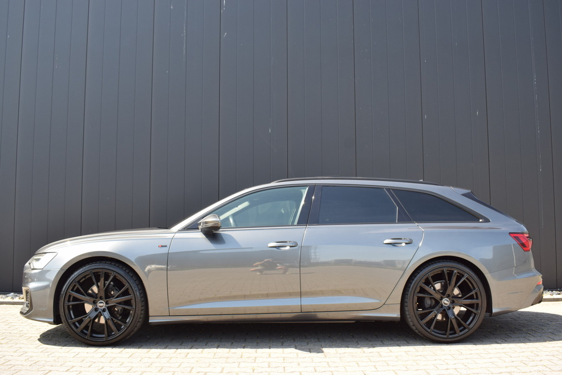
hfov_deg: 57.2
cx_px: 281
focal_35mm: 33
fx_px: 515
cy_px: 188
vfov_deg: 40.0
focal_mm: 22
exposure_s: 1/200
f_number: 7.1
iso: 400
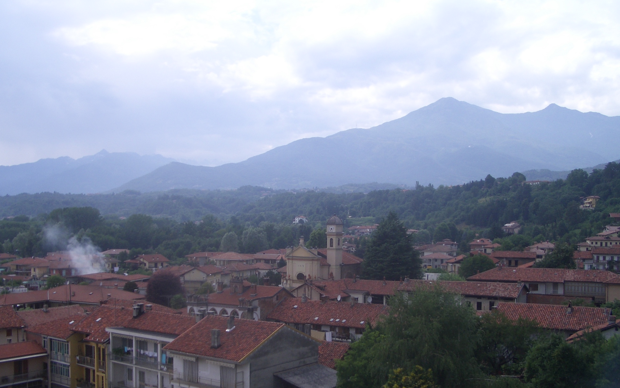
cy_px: 236
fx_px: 642
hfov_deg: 51.5
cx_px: 304
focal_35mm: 38
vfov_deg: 33.5
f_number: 4.3
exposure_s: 1/400
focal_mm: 5.8
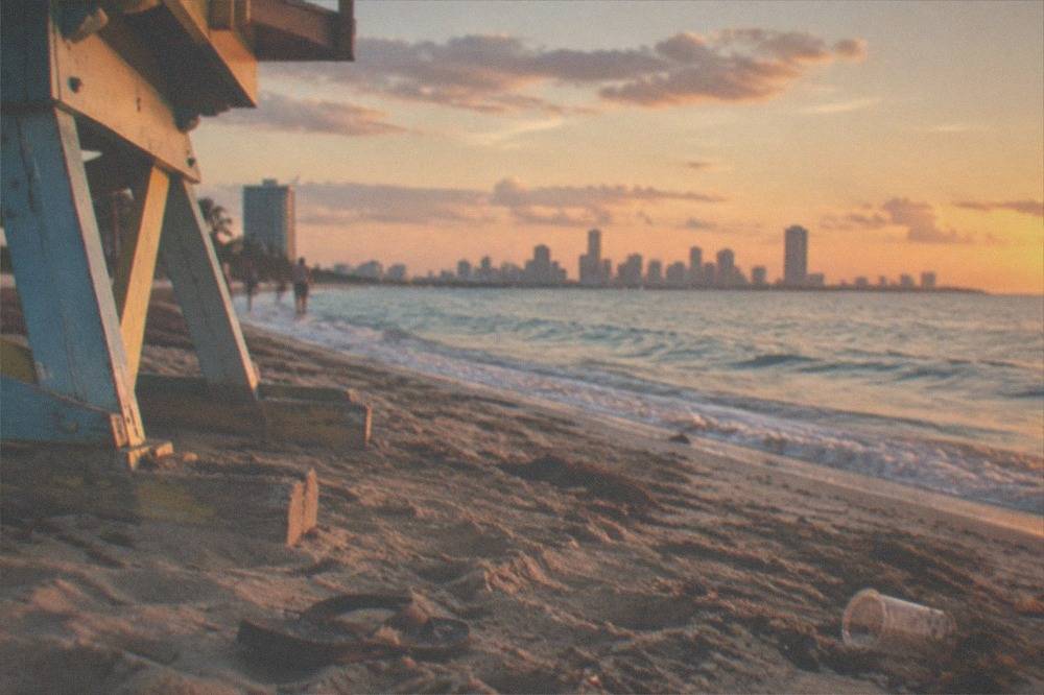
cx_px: 522
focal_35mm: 35
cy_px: 348
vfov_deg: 37.8
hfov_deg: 54.5
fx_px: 1015
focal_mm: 35
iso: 400
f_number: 5
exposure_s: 1/1000
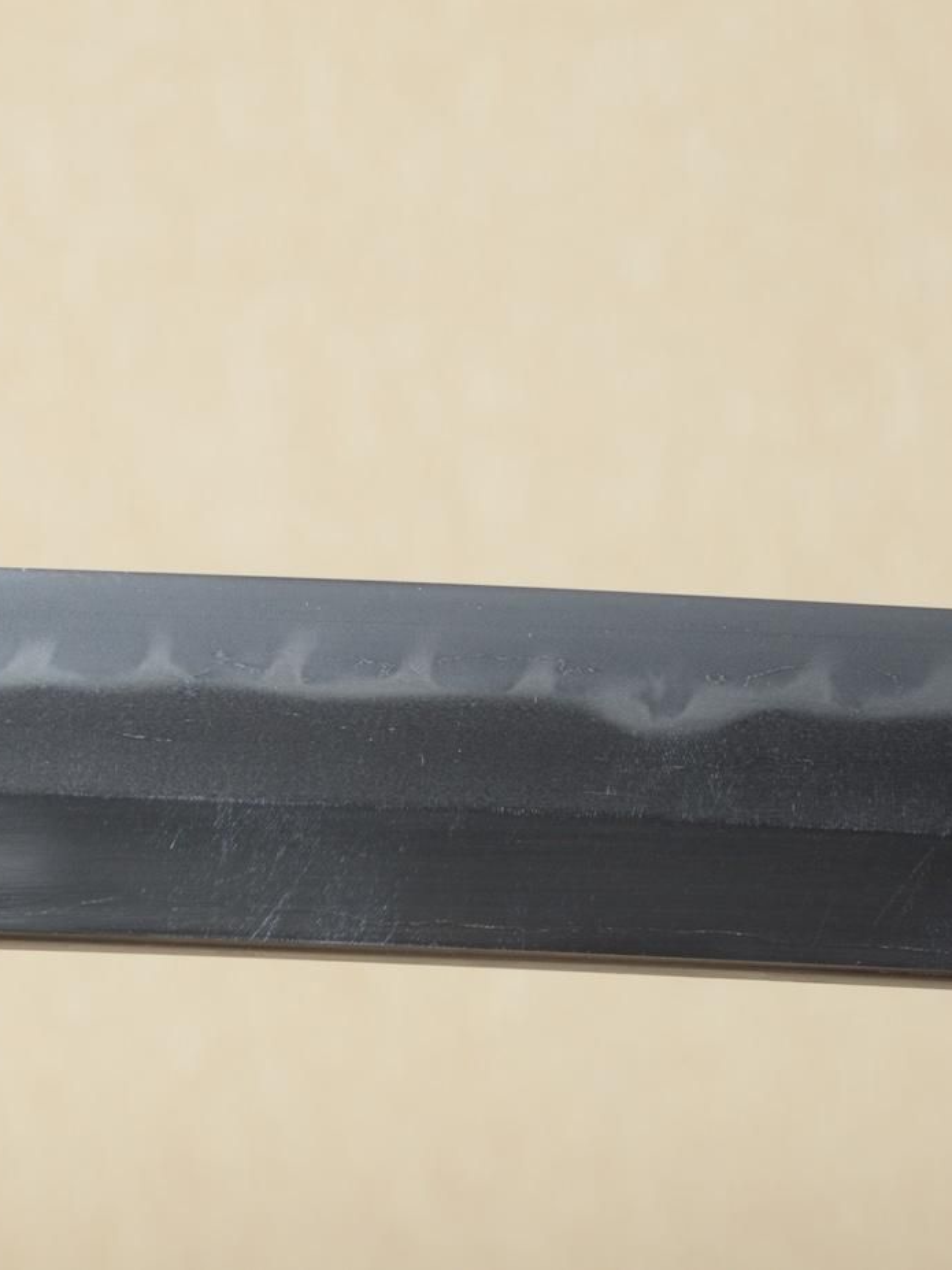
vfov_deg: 9.6
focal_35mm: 207
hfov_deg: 7.2
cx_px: 326
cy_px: 634
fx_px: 7582
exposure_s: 1/1.6
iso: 400
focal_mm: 95
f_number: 11
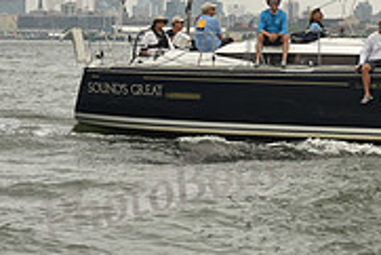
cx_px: 448
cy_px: 47
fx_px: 2372
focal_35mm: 224
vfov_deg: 6.1
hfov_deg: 9.1
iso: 250
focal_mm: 70
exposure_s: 1/640
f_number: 9
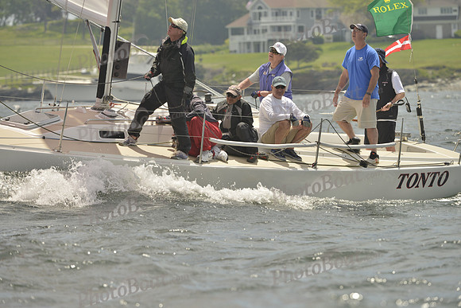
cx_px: 230
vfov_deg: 4.4
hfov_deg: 6.6
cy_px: 154
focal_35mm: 310
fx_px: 3970
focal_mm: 310
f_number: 7.1
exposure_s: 1/1250
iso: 280
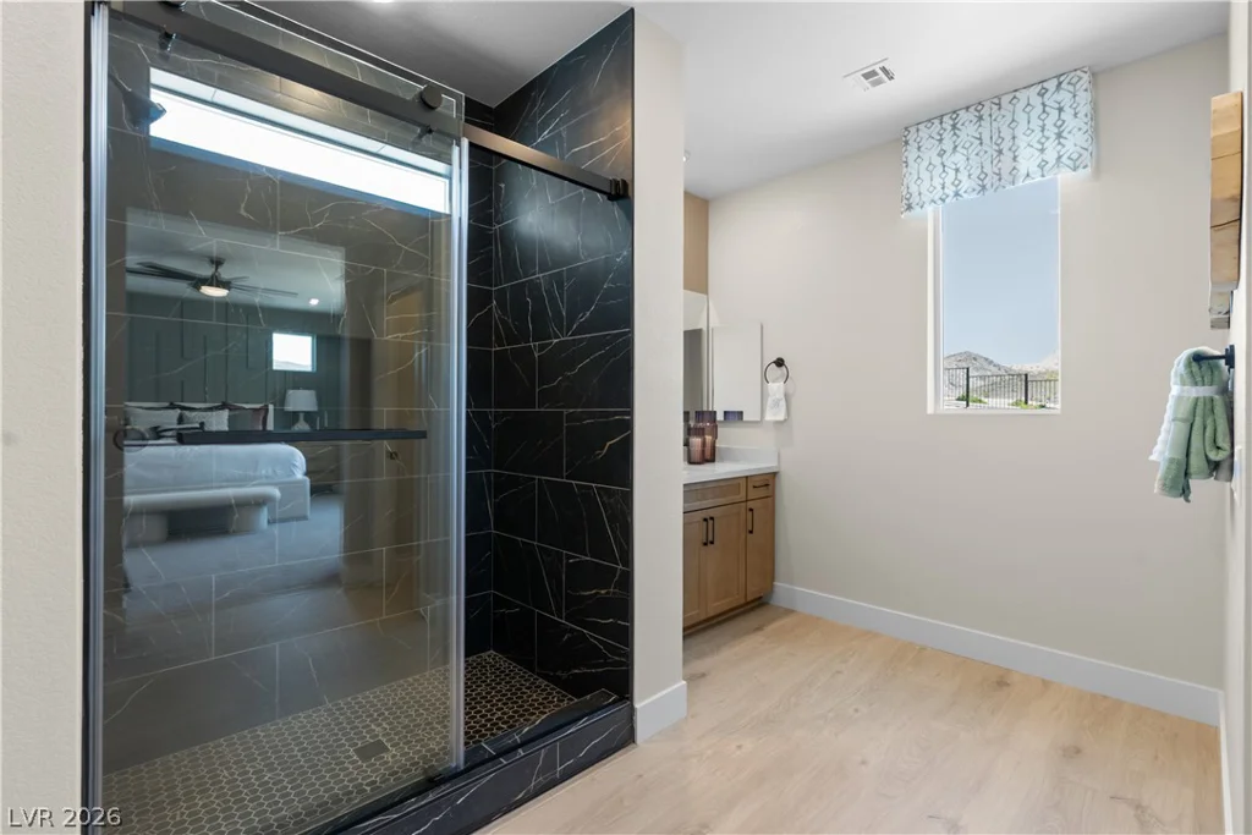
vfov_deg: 73.8
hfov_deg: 96.7
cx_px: 626
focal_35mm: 16
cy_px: 418
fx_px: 556
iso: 200
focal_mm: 16
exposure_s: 1/2
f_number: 8
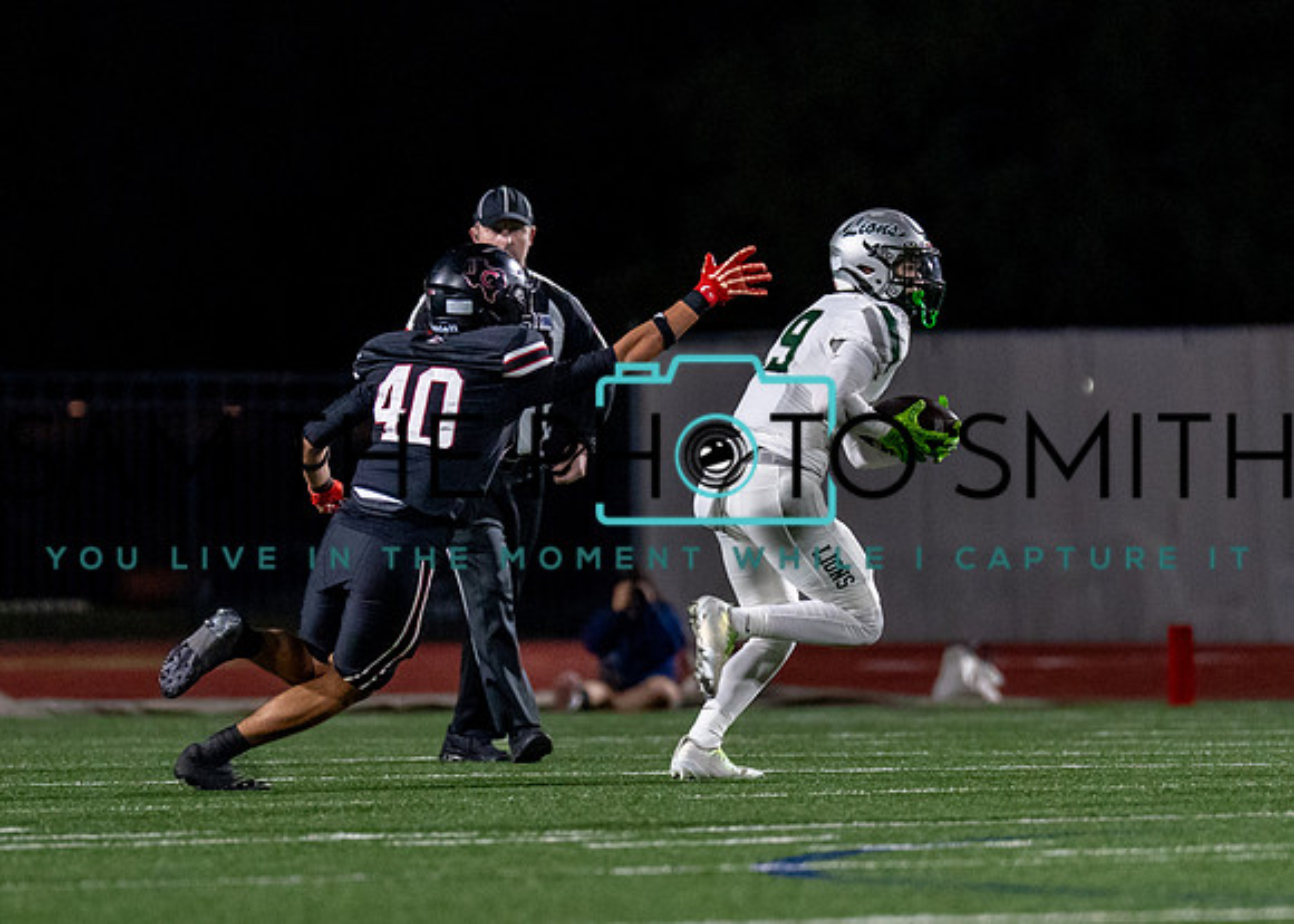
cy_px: 508
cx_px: 567
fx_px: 18256
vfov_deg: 2.9
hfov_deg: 4.1
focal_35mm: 497
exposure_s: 1/1250
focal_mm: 200
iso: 2500
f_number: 2.8
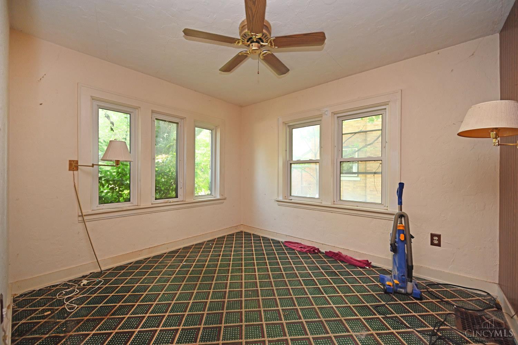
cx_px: 259
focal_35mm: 14
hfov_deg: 104.3
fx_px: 201
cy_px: 172
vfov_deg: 81.2
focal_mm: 14
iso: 720
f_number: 4
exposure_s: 1/60
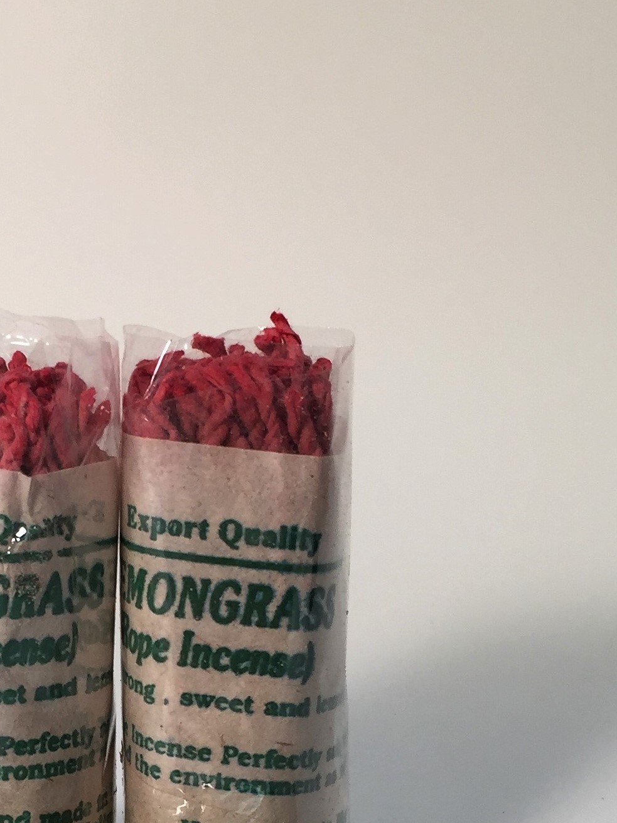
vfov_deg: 34.1
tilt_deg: -19.7
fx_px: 1260
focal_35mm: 53
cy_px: 751
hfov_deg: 26.8
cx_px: 97
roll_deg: +2.4
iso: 40
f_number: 2.2
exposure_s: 1/100
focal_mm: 4.15
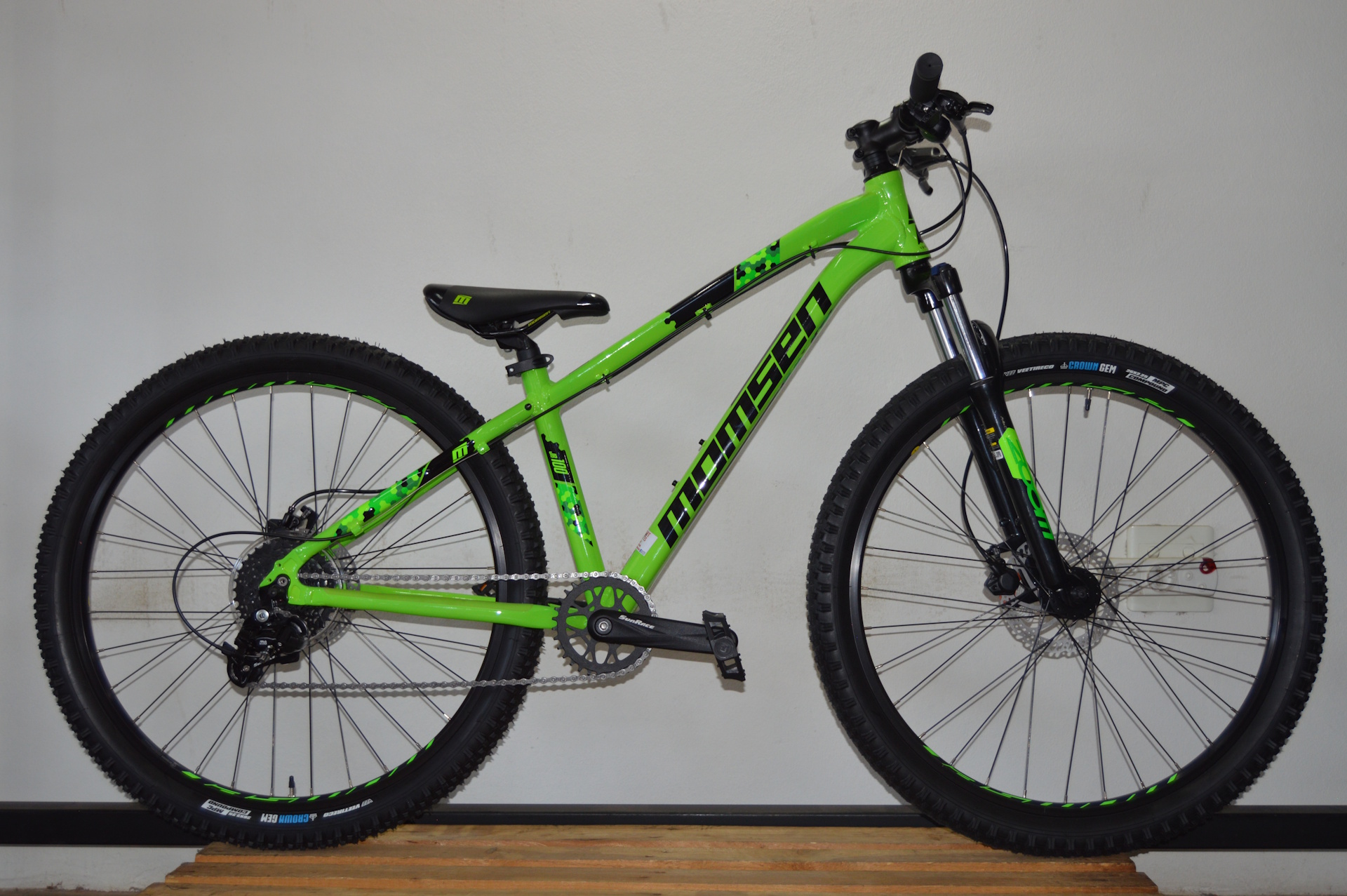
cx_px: 674
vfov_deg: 29.8
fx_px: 1682
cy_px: 448
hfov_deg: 43.6
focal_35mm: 45
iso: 400
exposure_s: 1/60
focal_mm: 30
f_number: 4.2
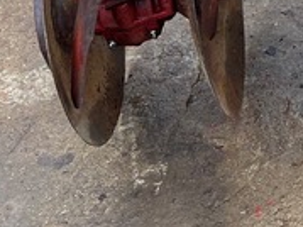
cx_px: 658
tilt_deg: -35.3
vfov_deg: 11.4
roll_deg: -0.6
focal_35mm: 116
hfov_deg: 13.7
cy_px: -235
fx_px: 1015
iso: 32
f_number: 1.8
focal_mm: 4.25
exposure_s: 1/230
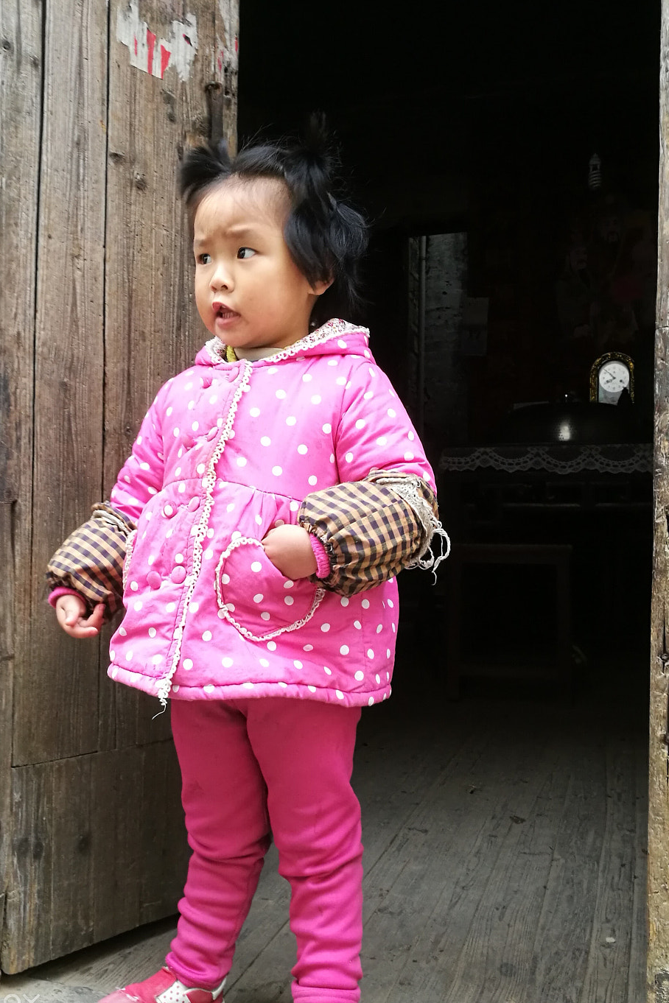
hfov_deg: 39.9
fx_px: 920
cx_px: 299
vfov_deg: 57.2
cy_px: 518
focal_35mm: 33
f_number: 2.2
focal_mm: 4.5
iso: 125
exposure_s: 1/33.3
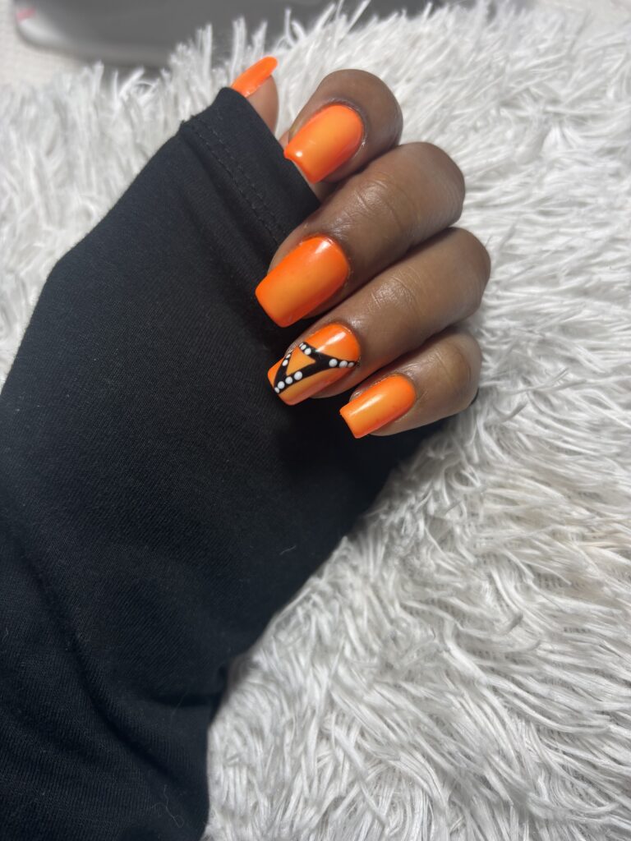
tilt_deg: -74.2
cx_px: 316
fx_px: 632
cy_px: 420
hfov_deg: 53.1
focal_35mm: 26
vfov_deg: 67.3
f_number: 1.6
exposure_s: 1/108
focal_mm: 5.96
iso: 32
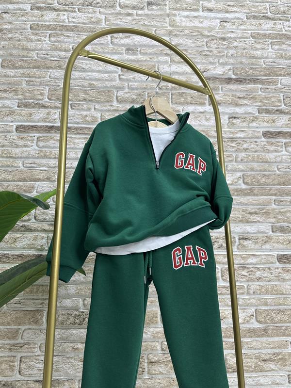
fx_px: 269
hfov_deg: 56.8
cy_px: 194
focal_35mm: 24
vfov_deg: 71.6
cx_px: 146
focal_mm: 6.86
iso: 80
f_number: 1.78
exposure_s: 1/100
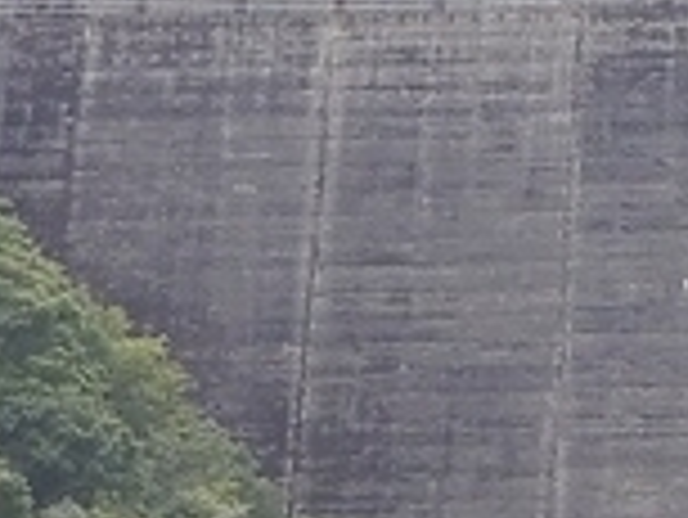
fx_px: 7797
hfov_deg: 5.0
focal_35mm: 392
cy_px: 86
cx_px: 1380
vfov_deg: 3.8
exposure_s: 1/80
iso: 80
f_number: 4.5
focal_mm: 8.9
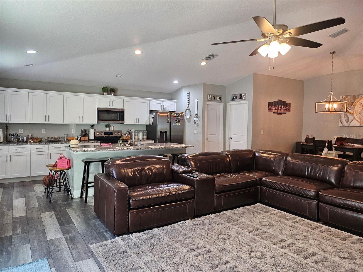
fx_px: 252
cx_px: 182
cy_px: 136
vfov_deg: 56.8
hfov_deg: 71.6
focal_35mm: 24
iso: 250
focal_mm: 5
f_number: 1.8
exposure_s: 1/120
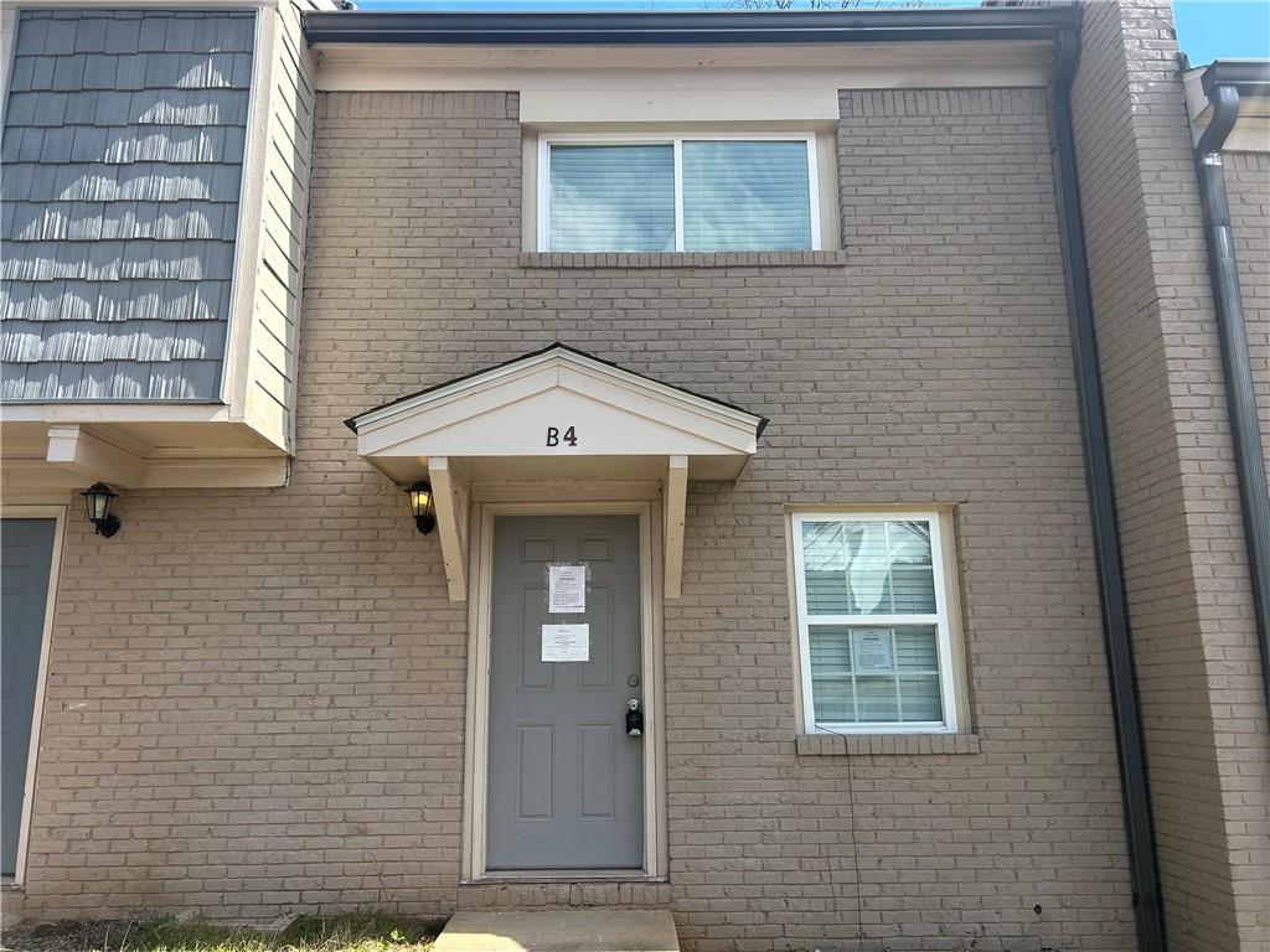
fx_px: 954
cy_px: 476
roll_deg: -1.3
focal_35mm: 26
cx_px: 635
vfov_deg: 53.1
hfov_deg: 67.3
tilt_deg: +15.1
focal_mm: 5.7
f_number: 1.5
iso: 50
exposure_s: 1/2008
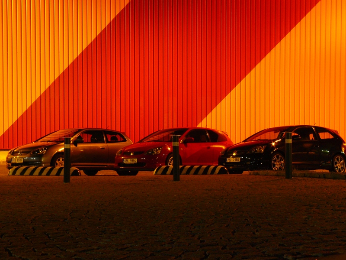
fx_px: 650
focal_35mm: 65
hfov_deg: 29.8
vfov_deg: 22.6
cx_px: 173
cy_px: 130
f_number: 7.1
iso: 200
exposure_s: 8
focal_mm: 10.9
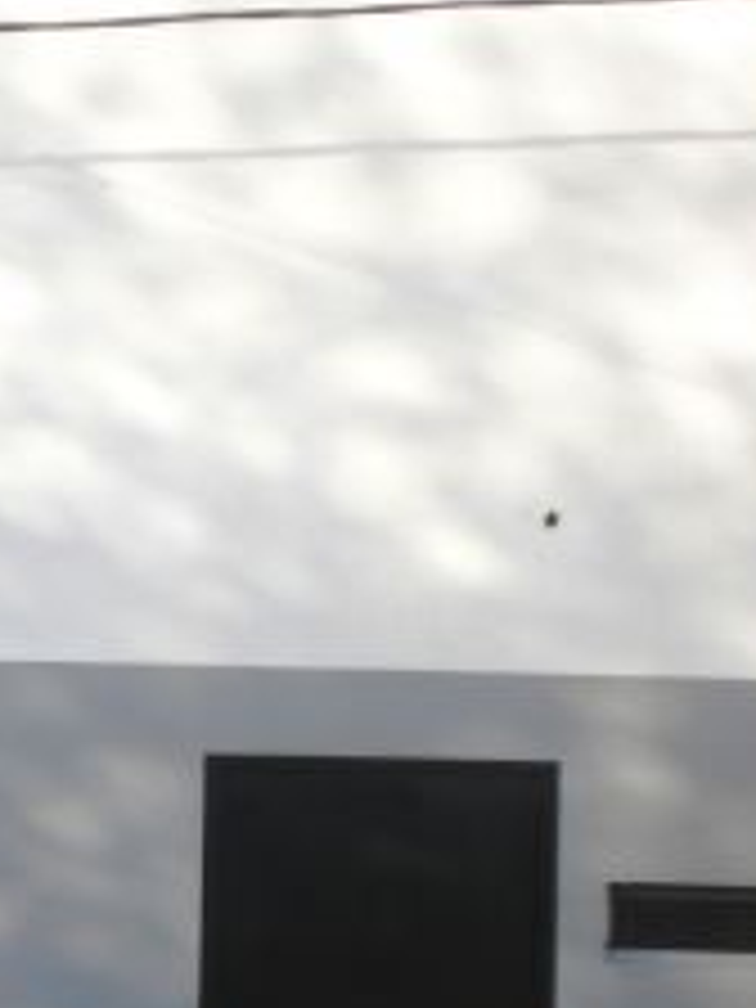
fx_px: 2184
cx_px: -146
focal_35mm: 75
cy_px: 774
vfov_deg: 25.6
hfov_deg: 18.6
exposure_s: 1/800
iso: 200
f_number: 3.1
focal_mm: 6.3
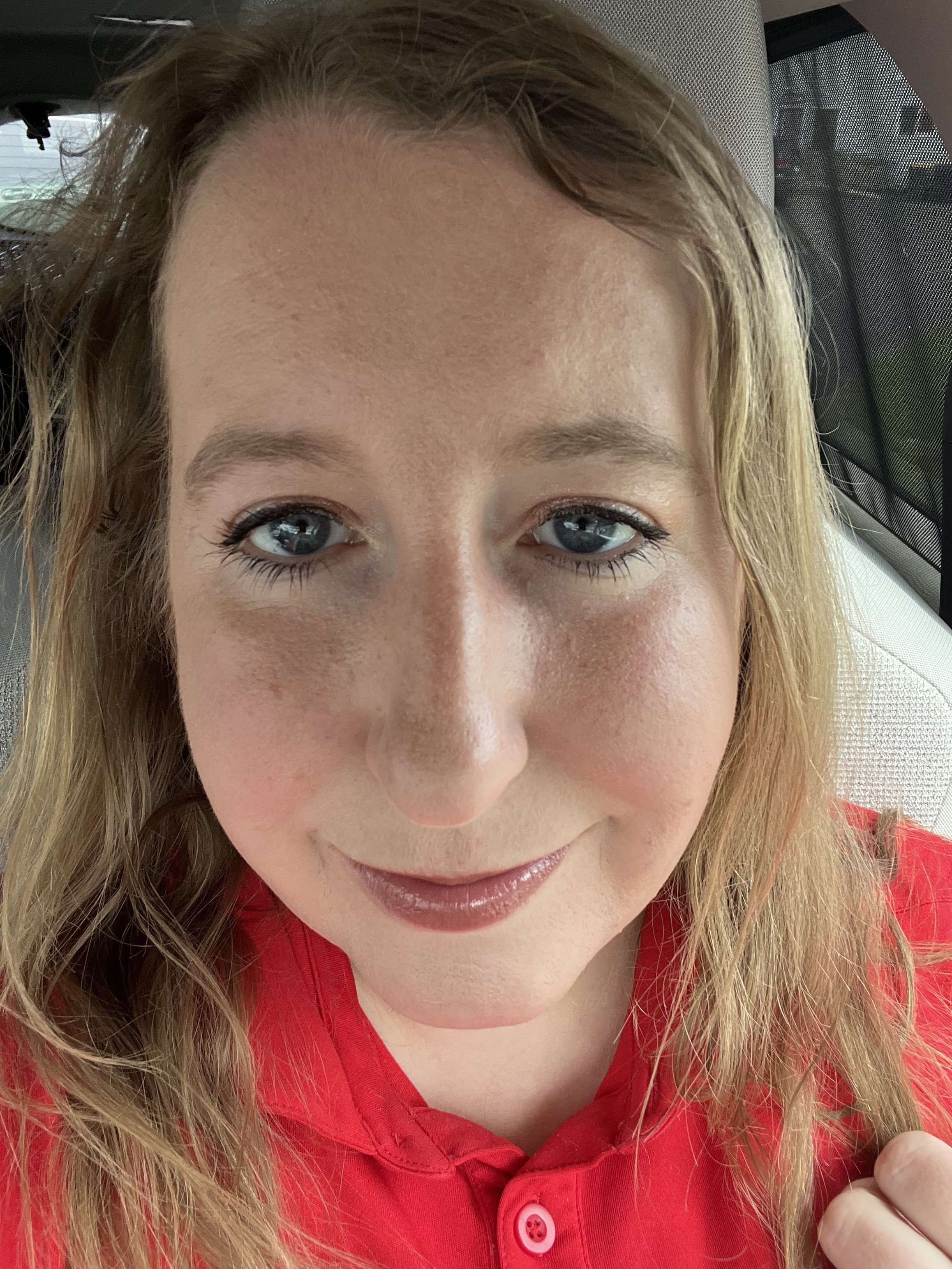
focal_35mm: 30
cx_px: 476
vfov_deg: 60.0
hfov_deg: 46.8
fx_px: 1100
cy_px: 634
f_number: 2.2
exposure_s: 1/121
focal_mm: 2.71
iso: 64
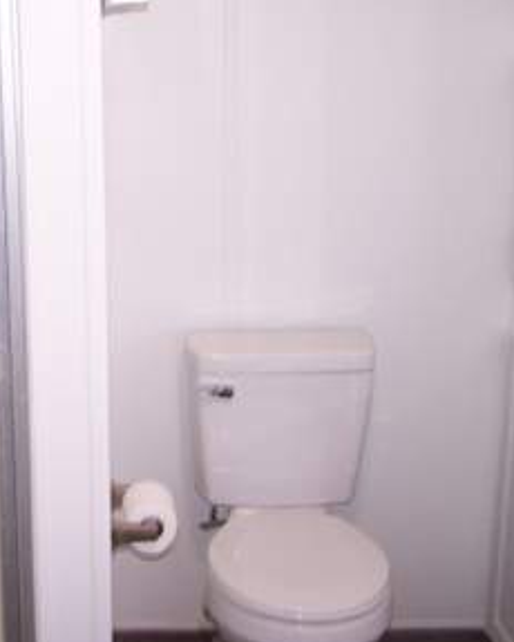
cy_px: 255
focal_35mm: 62
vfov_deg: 30.4
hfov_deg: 23.9
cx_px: 51
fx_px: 1178
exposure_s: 1/60
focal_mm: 6.3
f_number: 2.8
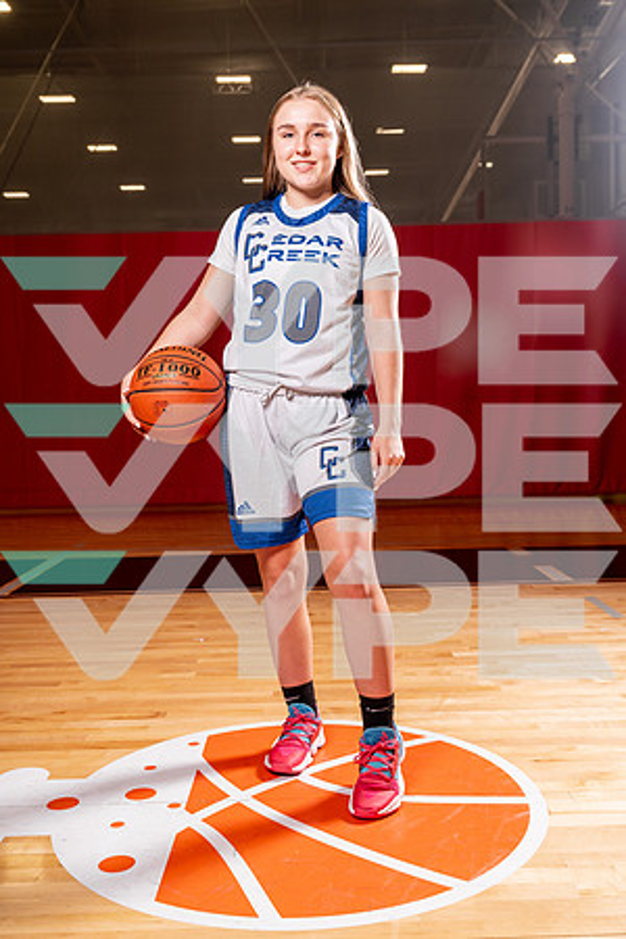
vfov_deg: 54.4
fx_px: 913
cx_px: 313
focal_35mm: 35
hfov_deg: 37.9
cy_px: 470
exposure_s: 1/125
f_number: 6.3
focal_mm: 35
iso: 100
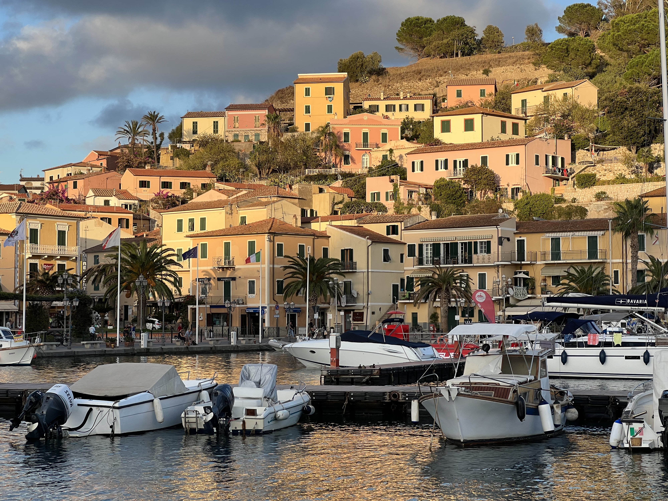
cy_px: 250
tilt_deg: +4.6
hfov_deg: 25.3
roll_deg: +0.2
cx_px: 334
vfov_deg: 19.1
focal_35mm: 77
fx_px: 1486
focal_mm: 9
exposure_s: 1/259
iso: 32
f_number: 2.8
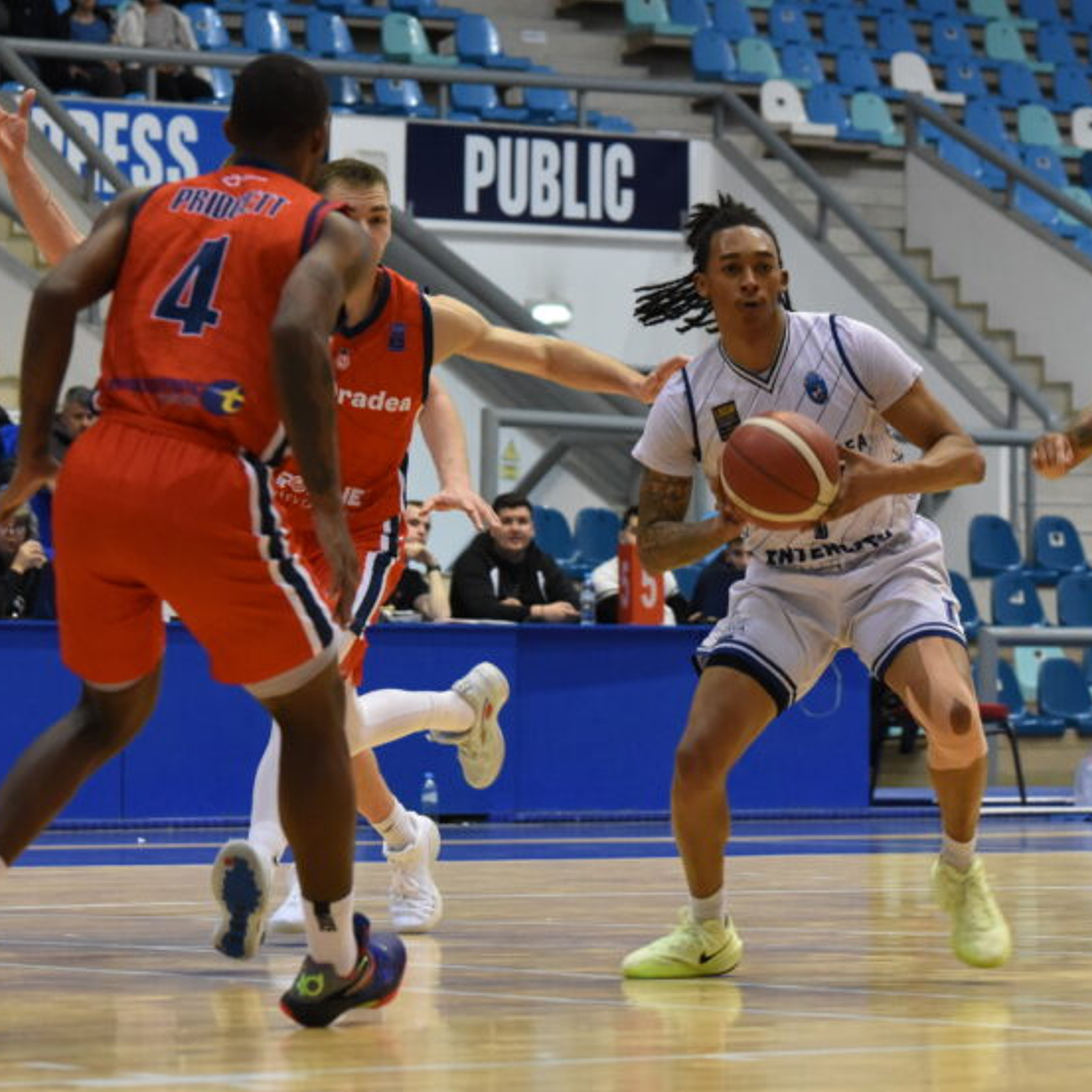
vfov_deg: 9.1
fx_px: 6853
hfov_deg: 9.1
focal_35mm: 192
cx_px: 513
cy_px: 438
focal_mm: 122
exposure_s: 1/400
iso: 6400
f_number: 6.3
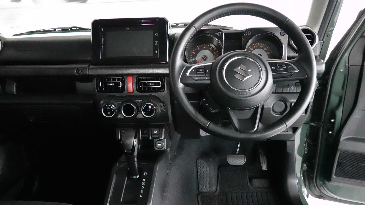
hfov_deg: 71.9
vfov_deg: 44.3
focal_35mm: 26
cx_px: 186
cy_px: 116
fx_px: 252
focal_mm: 9
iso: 6400
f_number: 2.8
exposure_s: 1/125
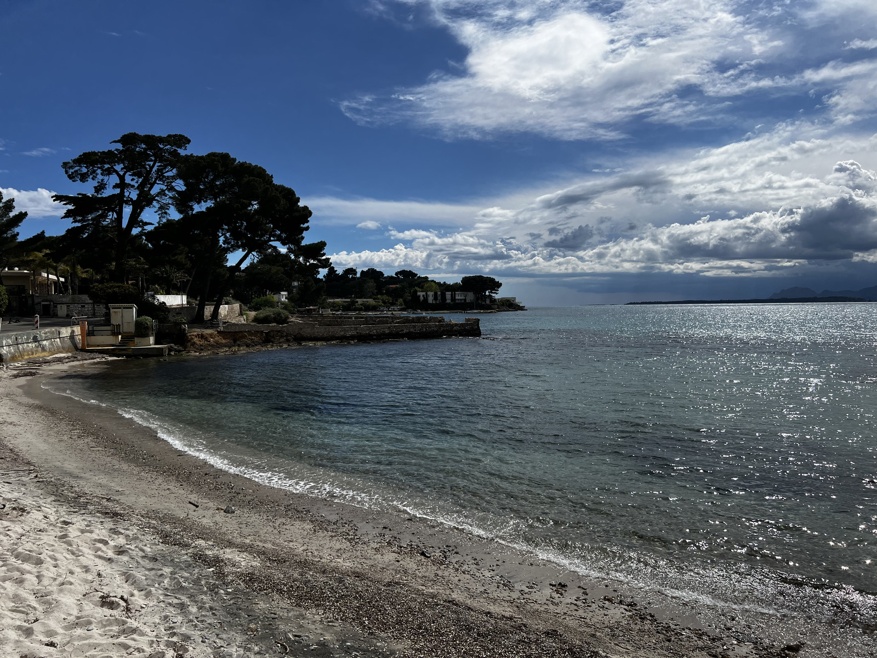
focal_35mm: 26
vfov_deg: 53.1
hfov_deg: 67.3
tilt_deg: -1.7
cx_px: 438
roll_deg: +1.0
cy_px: 329
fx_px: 659
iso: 50
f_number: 1.5
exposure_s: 1/11364
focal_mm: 5.7
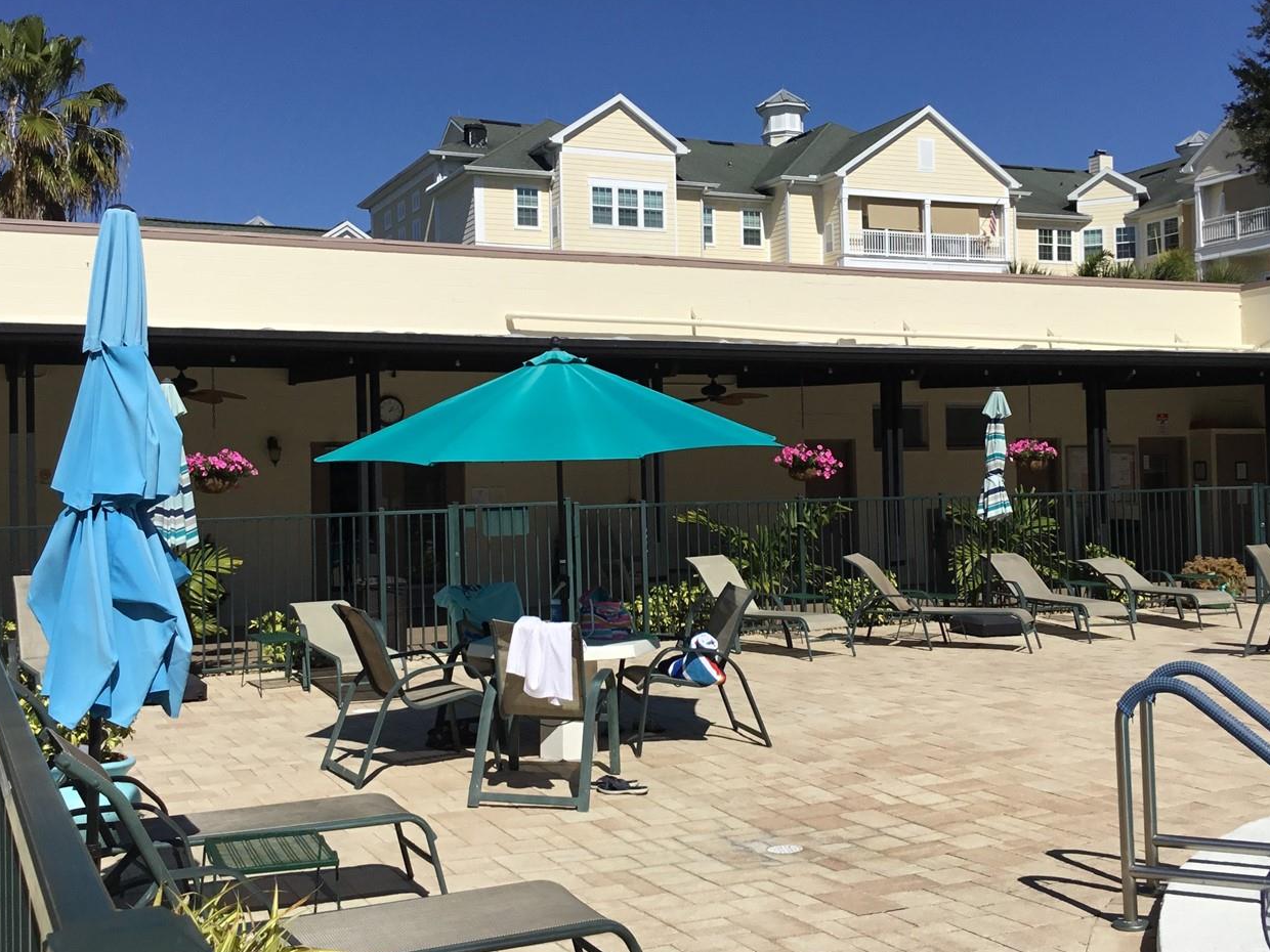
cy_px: 443
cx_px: 661
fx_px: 1468
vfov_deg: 35.9
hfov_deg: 46.8
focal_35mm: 40
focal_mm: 3.3
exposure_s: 1/3135
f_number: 2.4
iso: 25
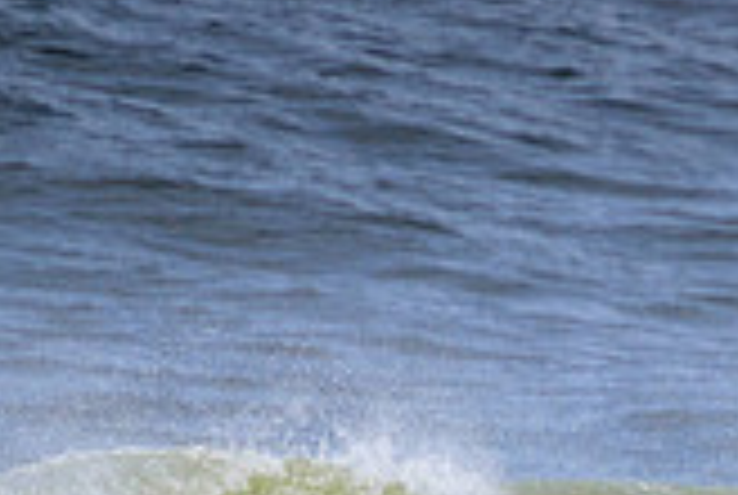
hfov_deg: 0.7
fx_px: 57976
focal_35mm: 2823
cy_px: 691
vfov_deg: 0.5
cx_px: 832
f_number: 11
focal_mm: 800
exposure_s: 1/2000
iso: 640
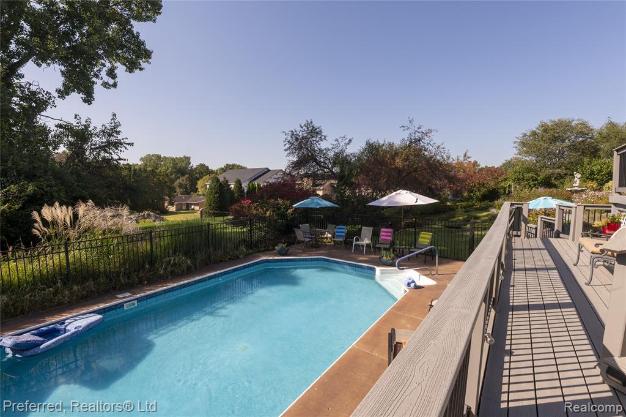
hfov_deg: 100.4
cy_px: 208
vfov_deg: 77.2
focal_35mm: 15
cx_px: 313
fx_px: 261
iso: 250
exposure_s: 1/200
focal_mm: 15
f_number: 14
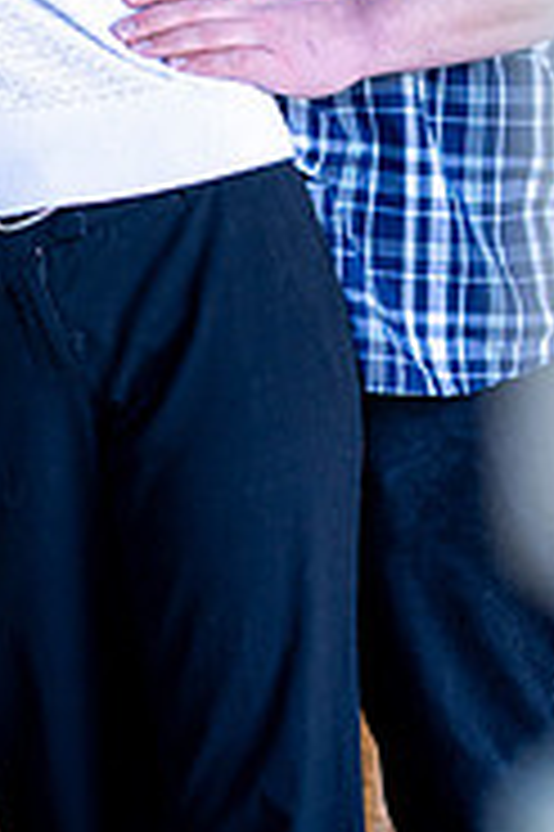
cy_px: -99
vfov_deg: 9.8
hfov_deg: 6.6
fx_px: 4787
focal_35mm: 207
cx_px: 293
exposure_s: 1/1600
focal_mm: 85
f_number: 1.4
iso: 500
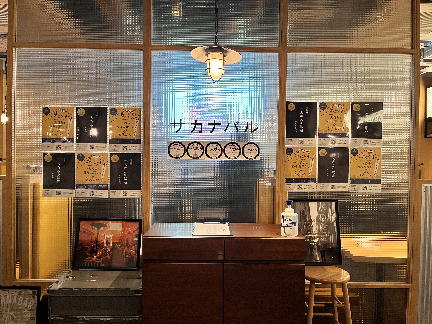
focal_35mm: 26
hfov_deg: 67.3
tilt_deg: -1.4
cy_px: 162
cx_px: 216
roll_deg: -0.9
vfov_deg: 53.1
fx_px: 324
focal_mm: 5.1
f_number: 1.6
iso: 500
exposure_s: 1/54
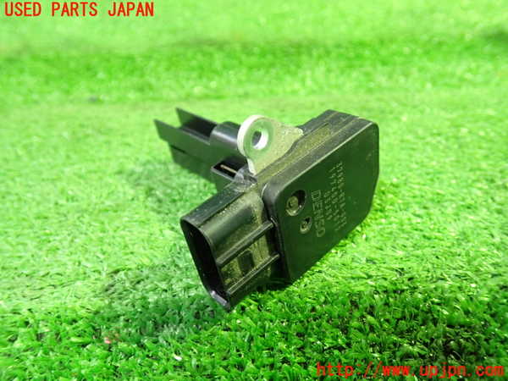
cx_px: 254
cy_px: 190
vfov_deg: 46.8
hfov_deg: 60.0
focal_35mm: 30
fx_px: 440
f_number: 2.3
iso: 800
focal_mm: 5.4
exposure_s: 1/25
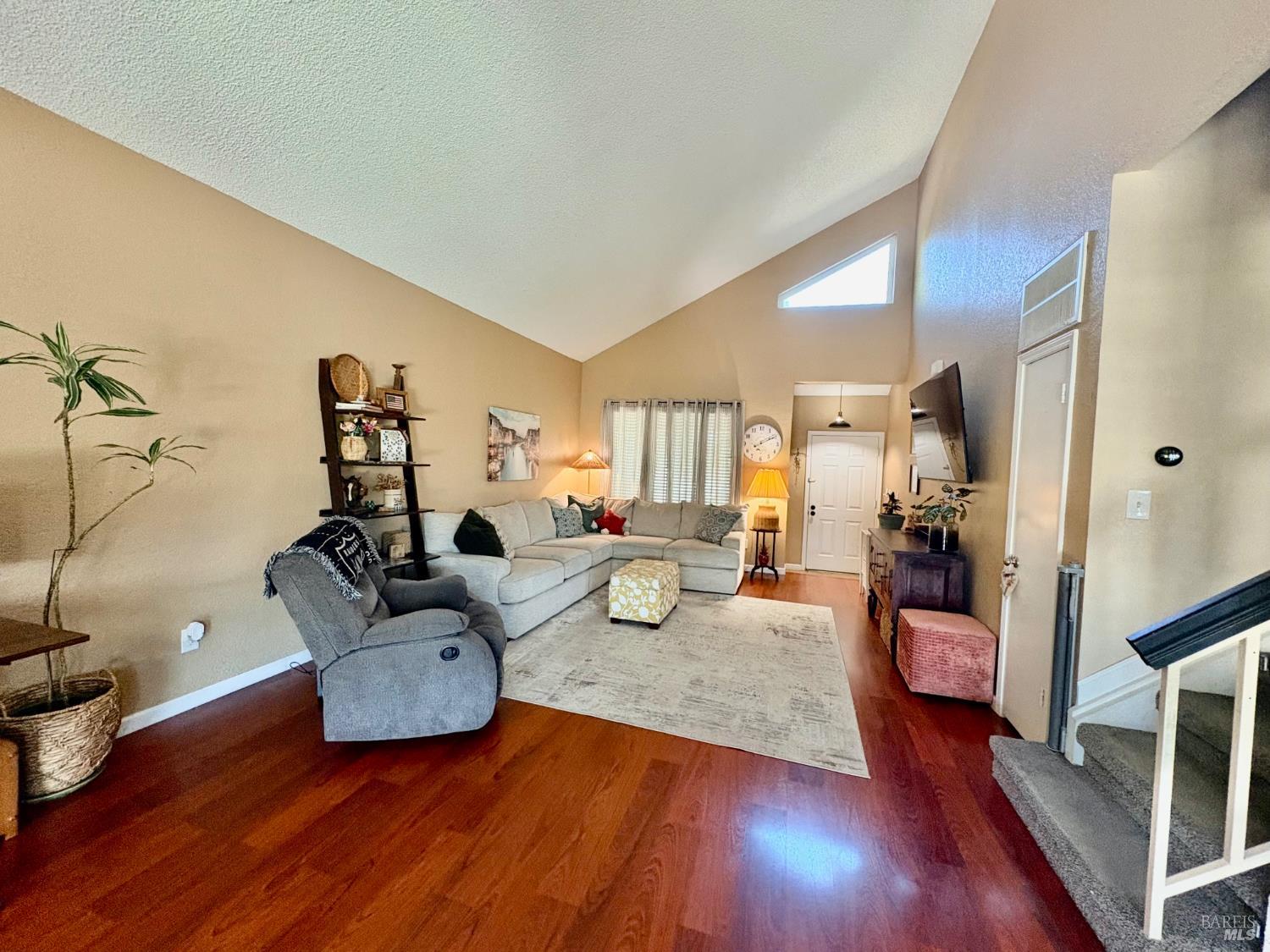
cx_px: 635
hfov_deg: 102.1
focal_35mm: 14
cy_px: 476
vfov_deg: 85.7
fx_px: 514
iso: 500
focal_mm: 2.22
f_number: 2.2
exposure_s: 1/60
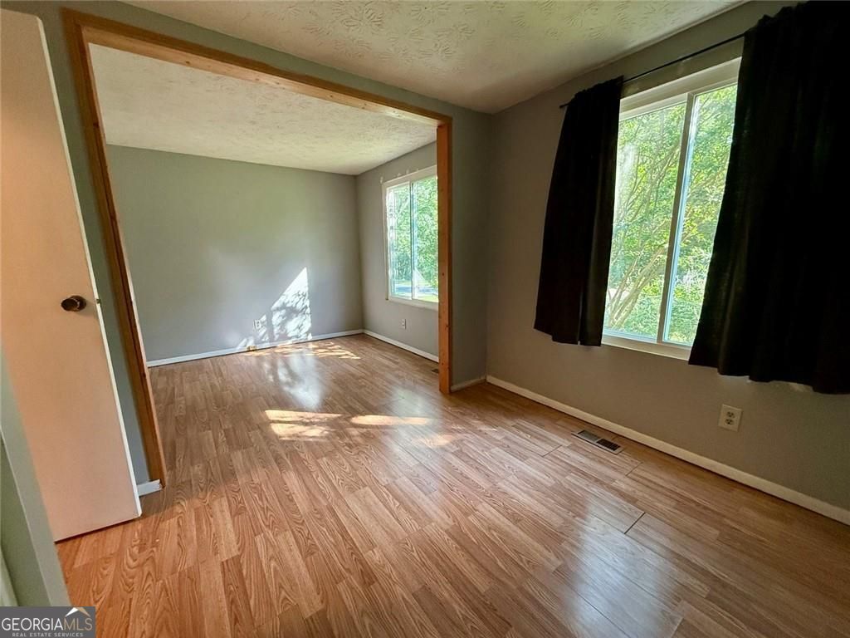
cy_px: 319
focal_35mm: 14
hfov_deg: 102.1
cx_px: 425
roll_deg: +1.4
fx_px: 344
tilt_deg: -10.3
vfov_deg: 85.7
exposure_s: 1/120
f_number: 2.2
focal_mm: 2.22
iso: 500
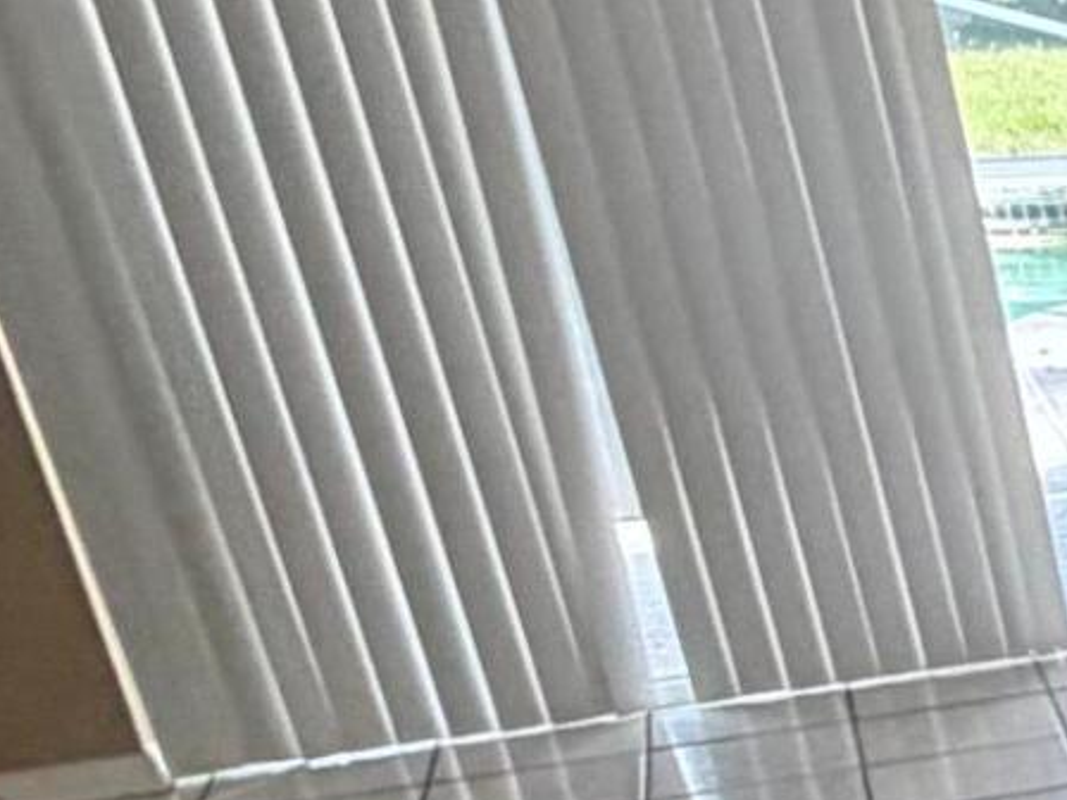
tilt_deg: -22.6
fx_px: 2774
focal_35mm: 90
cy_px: 929
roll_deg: +1.1
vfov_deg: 15.9
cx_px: 2572
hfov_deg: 14.4
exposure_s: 1/60
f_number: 2.2
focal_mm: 2.22
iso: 320
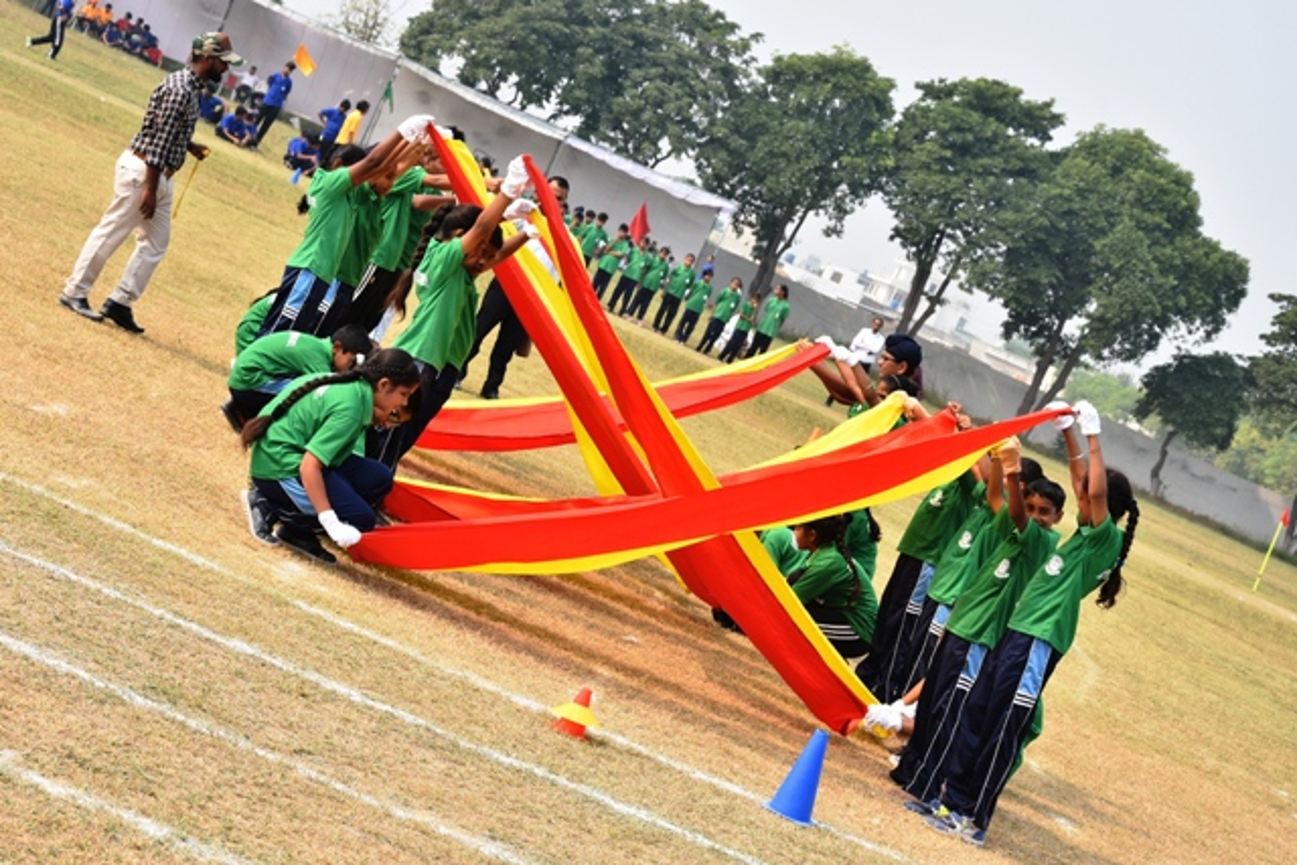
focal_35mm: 87
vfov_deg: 15.7
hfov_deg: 23.4
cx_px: 648
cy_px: 432
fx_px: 3135
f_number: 9
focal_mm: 58
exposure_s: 1/400
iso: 250
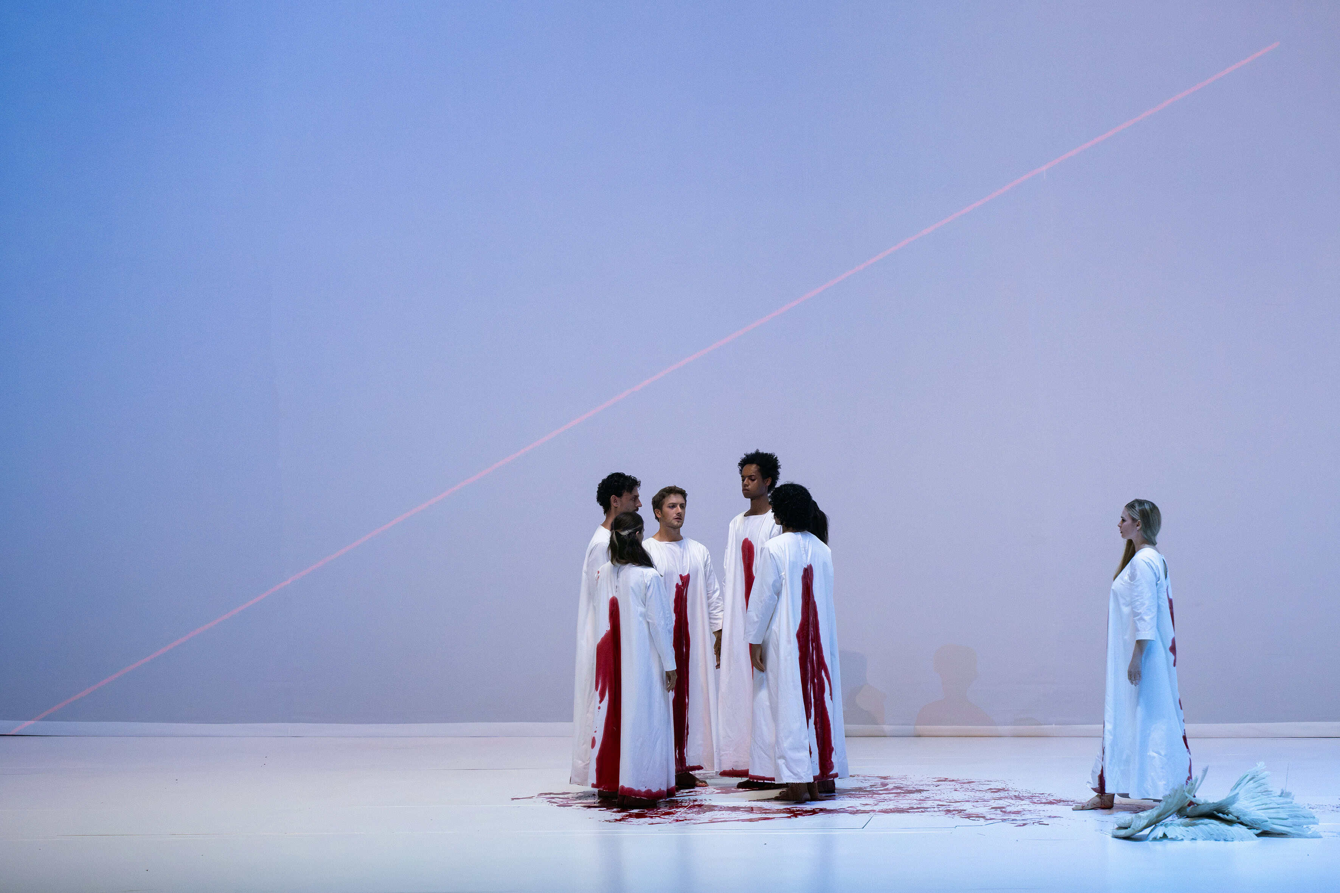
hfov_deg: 21.7
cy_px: 446
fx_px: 3499
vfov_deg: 14.6
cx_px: 670
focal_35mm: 94
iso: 5000
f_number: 4
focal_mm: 94
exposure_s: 1/200
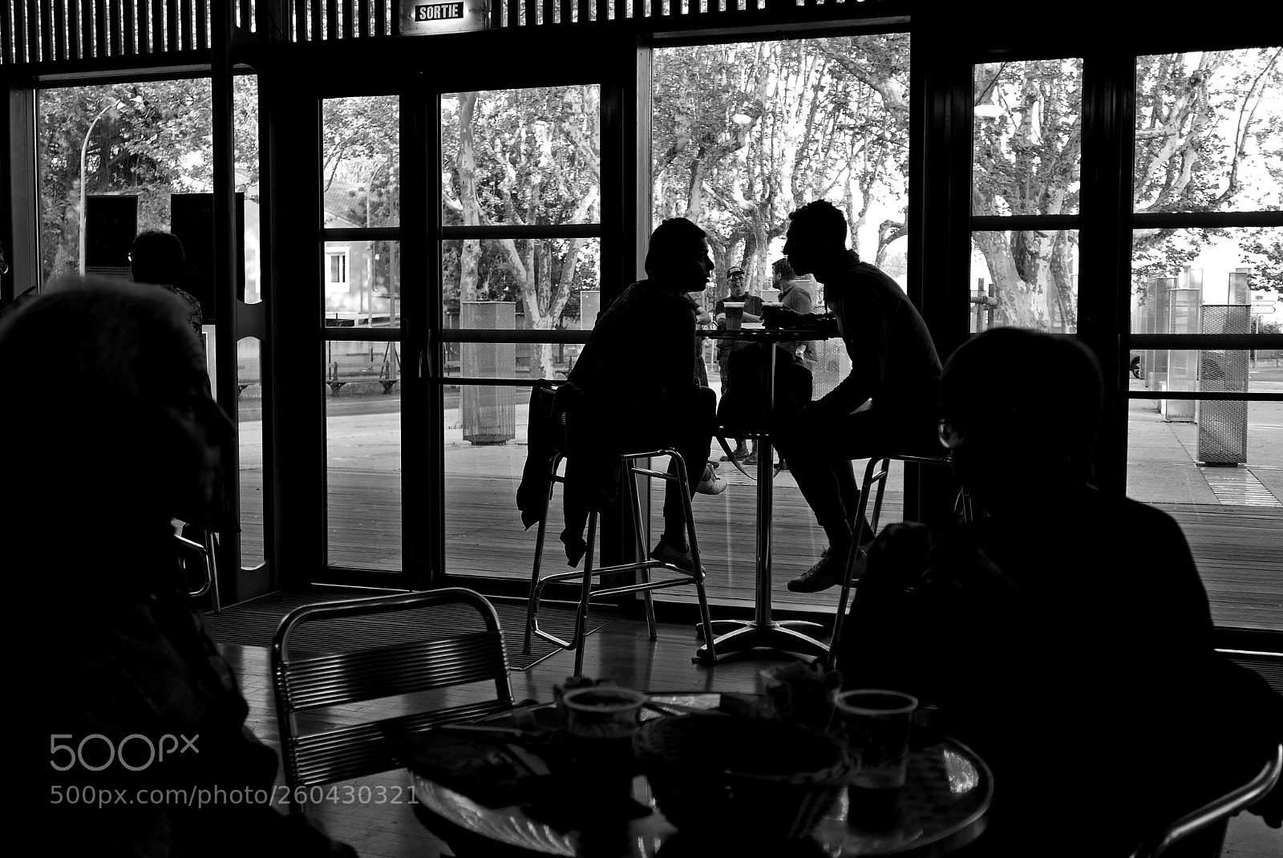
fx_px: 1248
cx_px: 642
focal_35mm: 35
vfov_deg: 37.9
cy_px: 429
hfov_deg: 54.4
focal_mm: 15.9
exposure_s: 1/125
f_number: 2.3
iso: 250
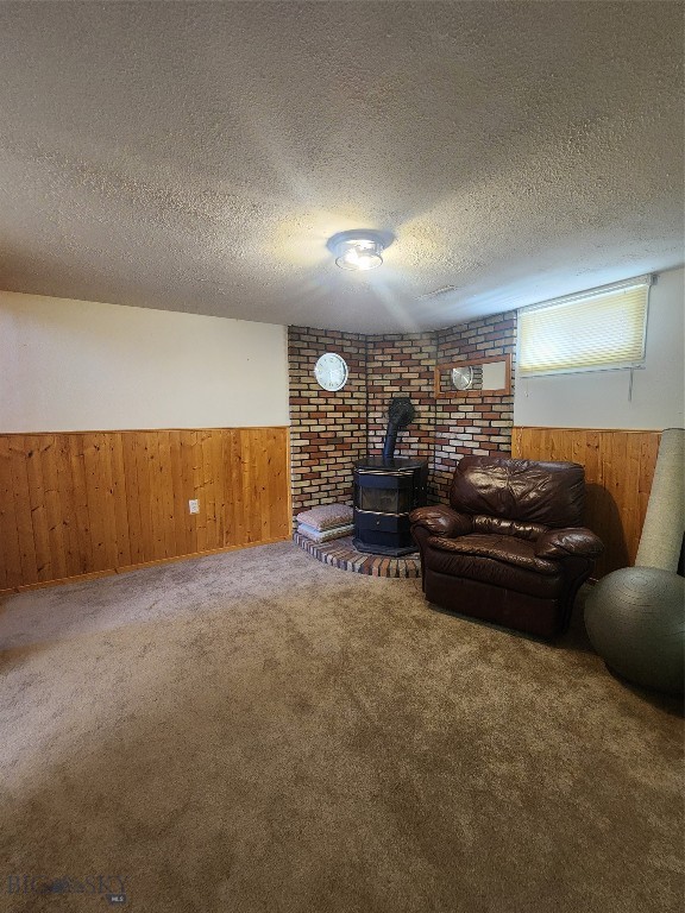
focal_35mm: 13
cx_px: 342
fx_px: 343
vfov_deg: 106.2
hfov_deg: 89.9
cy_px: 456
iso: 400
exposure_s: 1/40
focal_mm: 2.2
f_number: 2.2
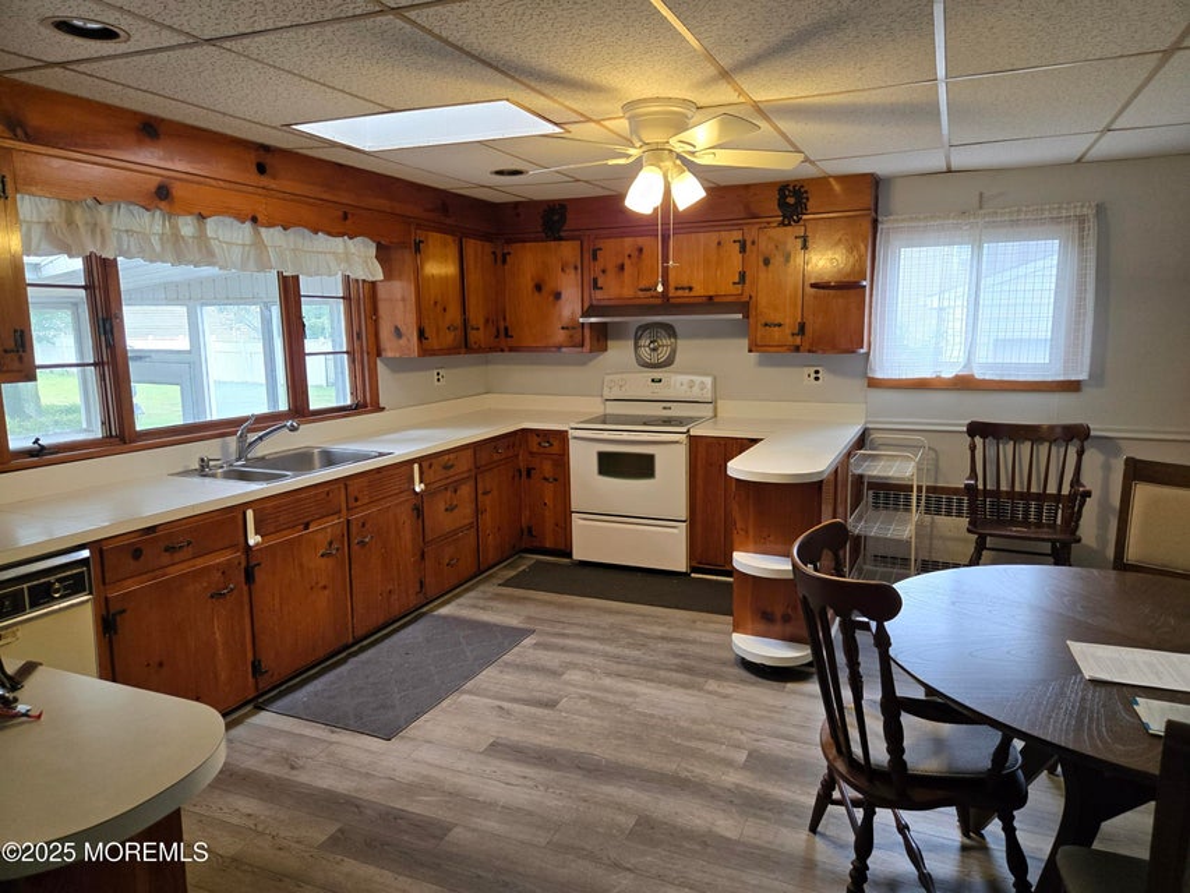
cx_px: 595
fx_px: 791
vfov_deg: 58.9
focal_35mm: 23
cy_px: 446
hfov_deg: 73.9
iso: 160
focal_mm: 5.4
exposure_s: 1/120
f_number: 1.8
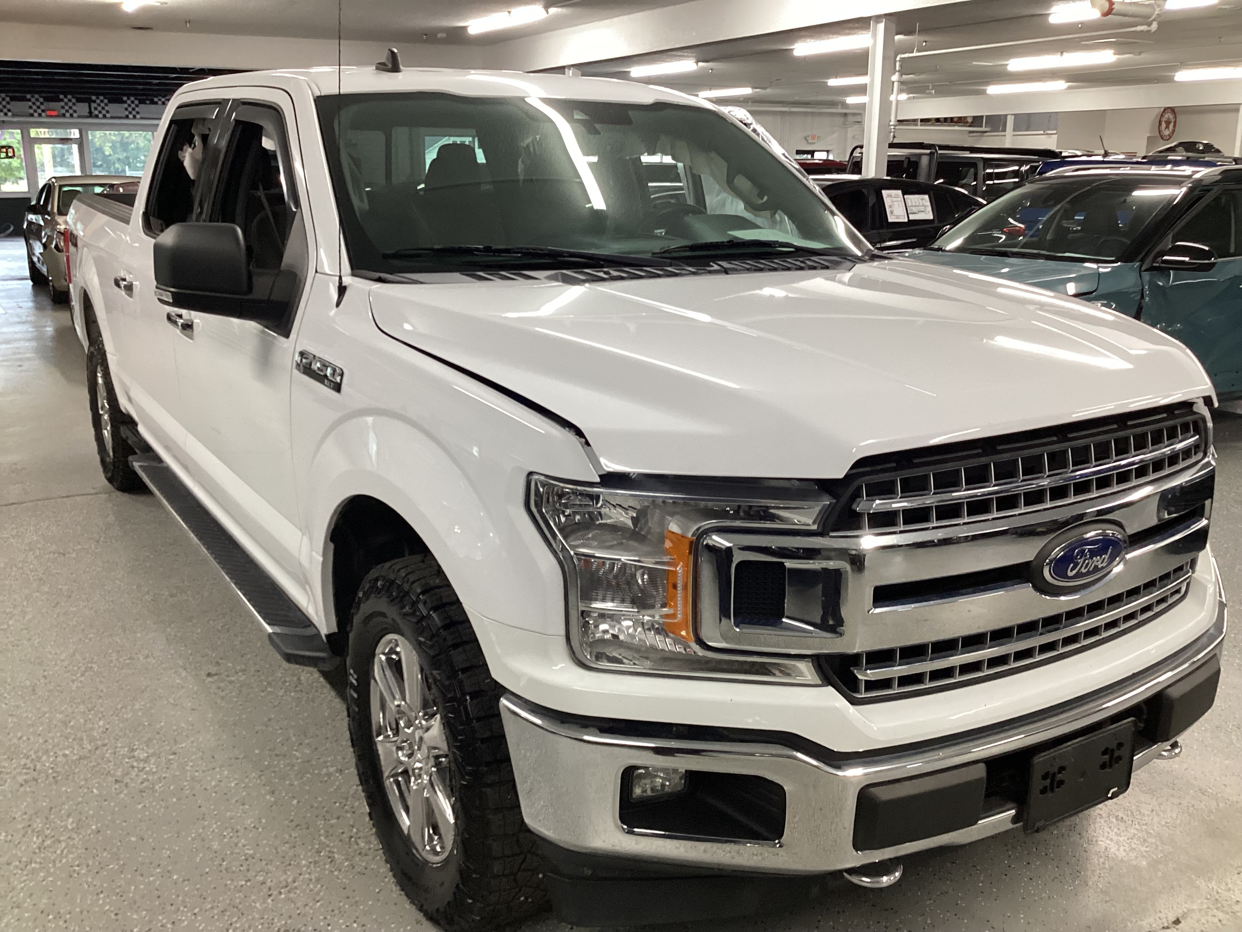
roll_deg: -0.2
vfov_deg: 45.4
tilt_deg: -15.5
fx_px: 1112
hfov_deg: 58.4
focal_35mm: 31
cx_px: 621
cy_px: 466
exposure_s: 1/50
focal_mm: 3.3
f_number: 2.4
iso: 160
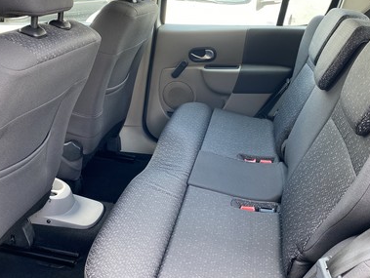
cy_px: 116
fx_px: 374
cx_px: 195
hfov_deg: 52.6
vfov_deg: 40.6
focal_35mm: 35
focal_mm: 4.25
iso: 50
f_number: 1.8
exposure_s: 1/121
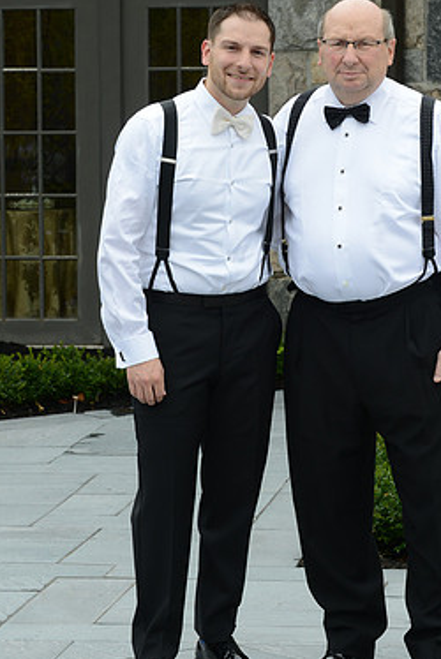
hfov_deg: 9.0
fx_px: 2788
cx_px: 292
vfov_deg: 13.5
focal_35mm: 152
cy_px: 280
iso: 400
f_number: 11
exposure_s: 1/250
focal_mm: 98
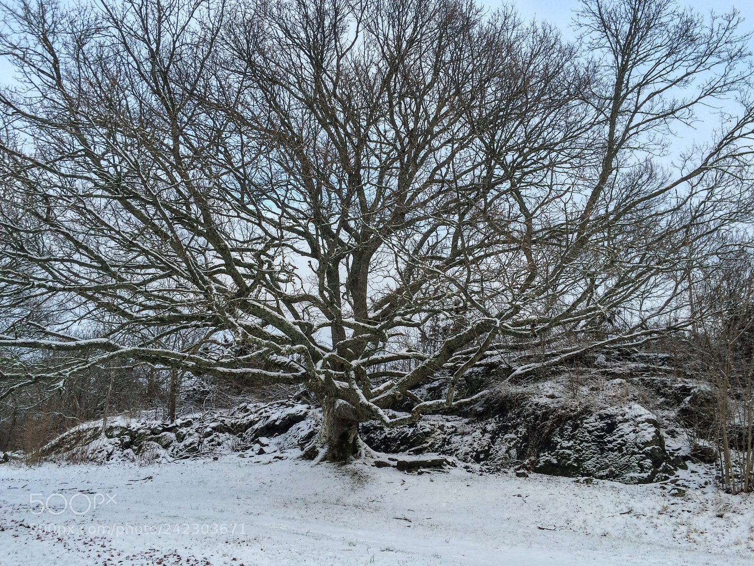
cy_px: 283
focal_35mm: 29
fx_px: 632
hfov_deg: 61.7
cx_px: 377
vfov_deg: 48.2
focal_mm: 4.15
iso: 32
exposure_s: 1/345
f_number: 2.2
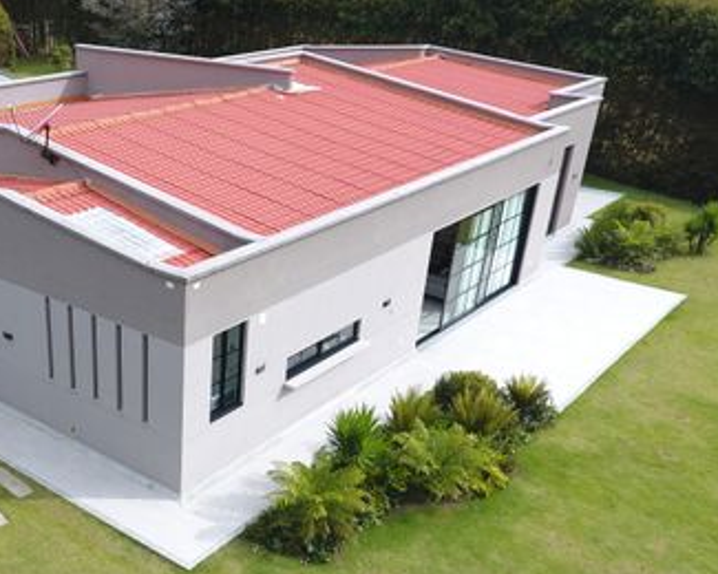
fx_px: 850
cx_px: 118
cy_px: 442
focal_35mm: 40
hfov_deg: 43.1
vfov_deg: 36.3
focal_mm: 3.61
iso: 100
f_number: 2.8
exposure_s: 1/399
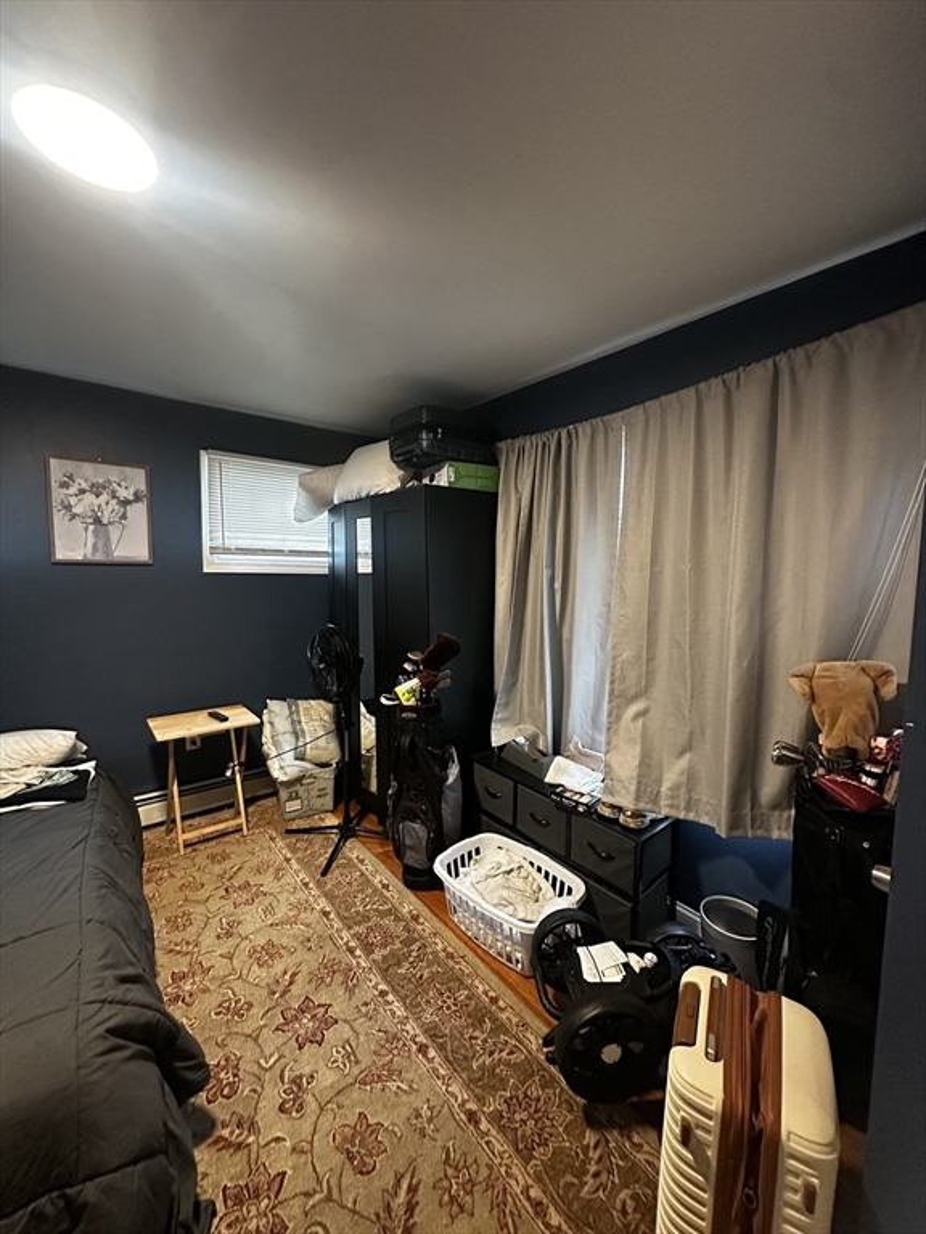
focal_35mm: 14
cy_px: 617
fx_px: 499
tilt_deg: -2.9
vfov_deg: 102.1
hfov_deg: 85.7
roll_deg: -0.9
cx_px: 463
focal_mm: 2.22
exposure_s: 1/60
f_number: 2.2
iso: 1000
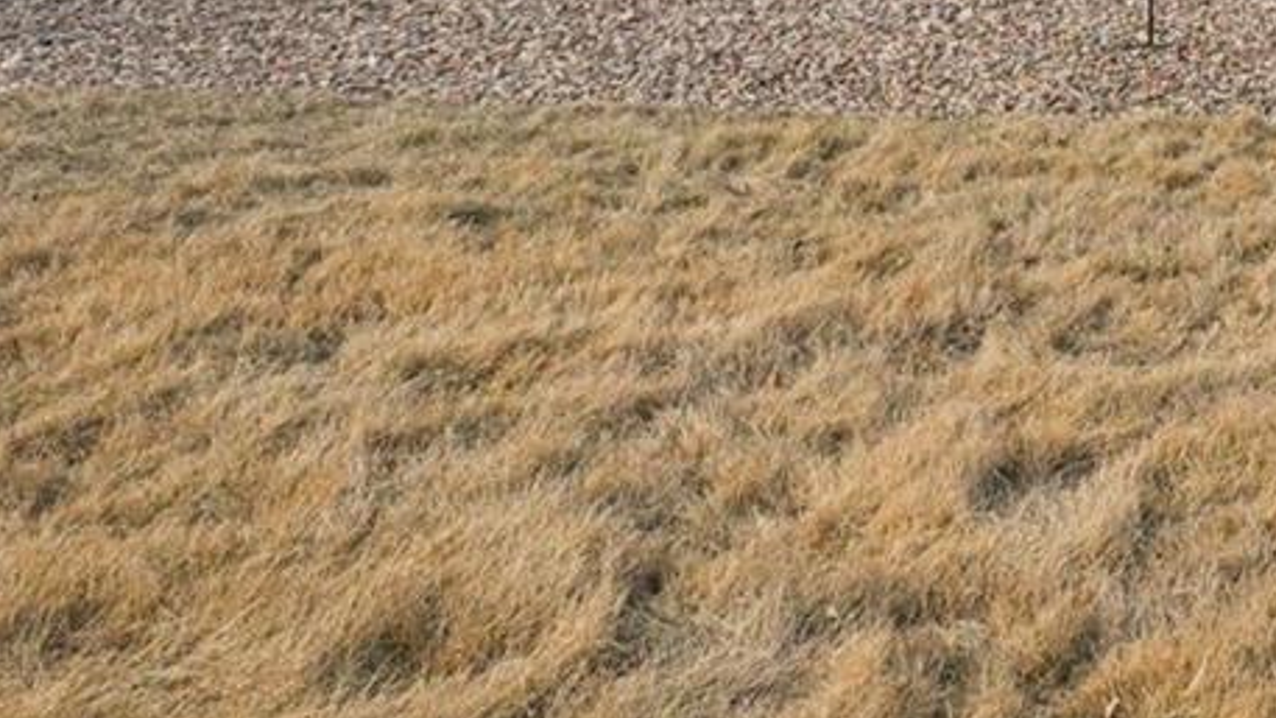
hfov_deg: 25.5
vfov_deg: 15.1
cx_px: 1823
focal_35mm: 66
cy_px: -687
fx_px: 2233
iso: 400
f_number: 8
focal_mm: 12
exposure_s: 1/320
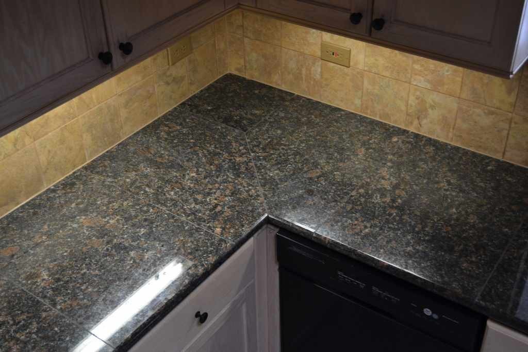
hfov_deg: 43.6
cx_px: 264
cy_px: 176
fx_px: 660
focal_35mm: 45
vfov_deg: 29.9
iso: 400
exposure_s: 1/25
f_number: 4.5
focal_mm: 30
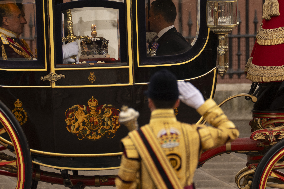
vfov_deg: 2.0
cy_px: 64
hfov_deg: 3.1
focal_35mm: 672
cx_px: 86
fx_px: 5301
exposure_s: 1/200
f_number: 5.6
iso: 400
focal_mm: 400
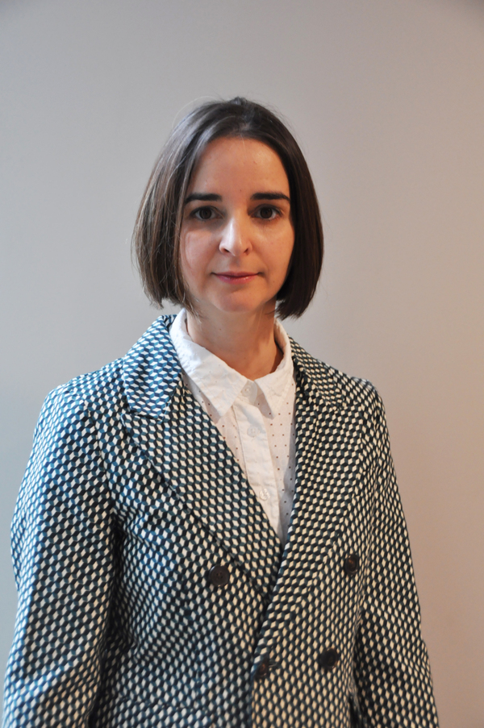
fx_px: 1213
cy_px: 364
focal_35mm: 60
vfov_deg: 33.4
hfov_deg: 22.6
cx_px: 242
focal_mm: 40
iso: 800
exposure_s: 1/10
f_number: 4.5
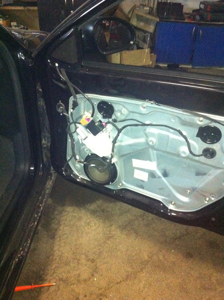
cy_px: 150
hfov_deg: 40.6
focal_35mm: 35
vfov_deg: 52.7
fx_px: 303
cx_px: 112
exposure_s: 1/15
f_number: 2.8
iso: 1000
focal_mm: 3.85
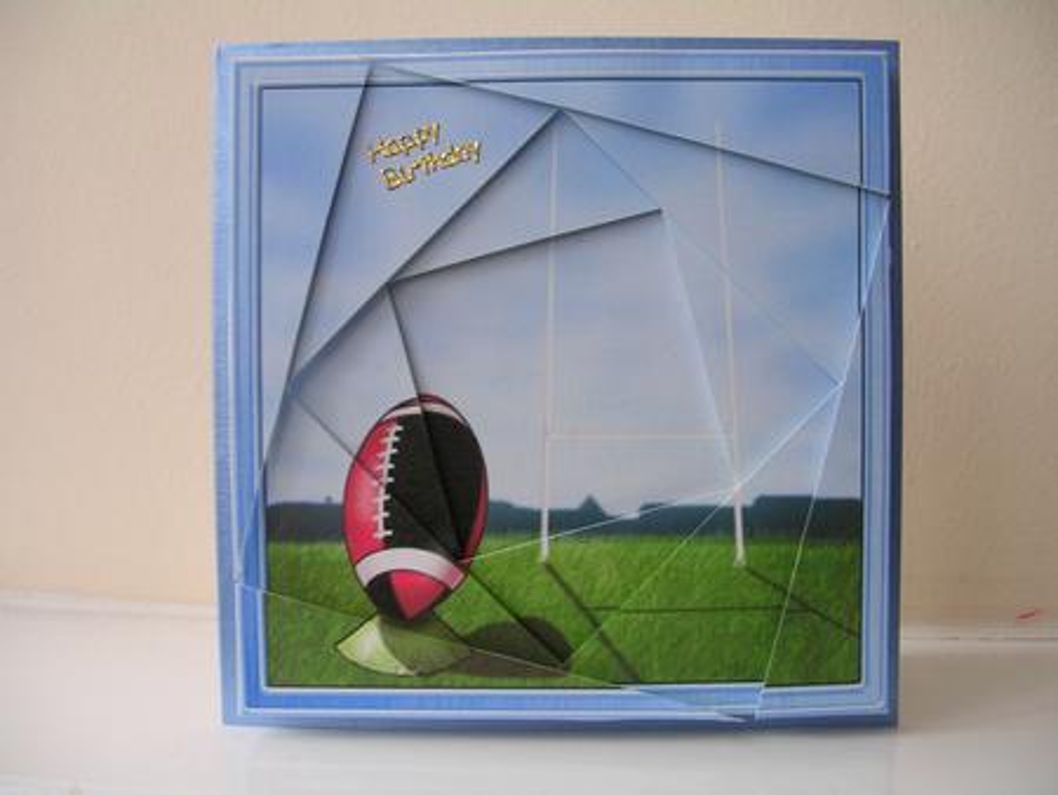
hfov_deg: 49.0
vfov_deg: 37.8
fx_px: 1162
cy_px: 398
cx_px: 529
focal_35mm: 38
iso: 50
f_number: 2.8
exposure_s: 1/13
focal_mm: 5.8
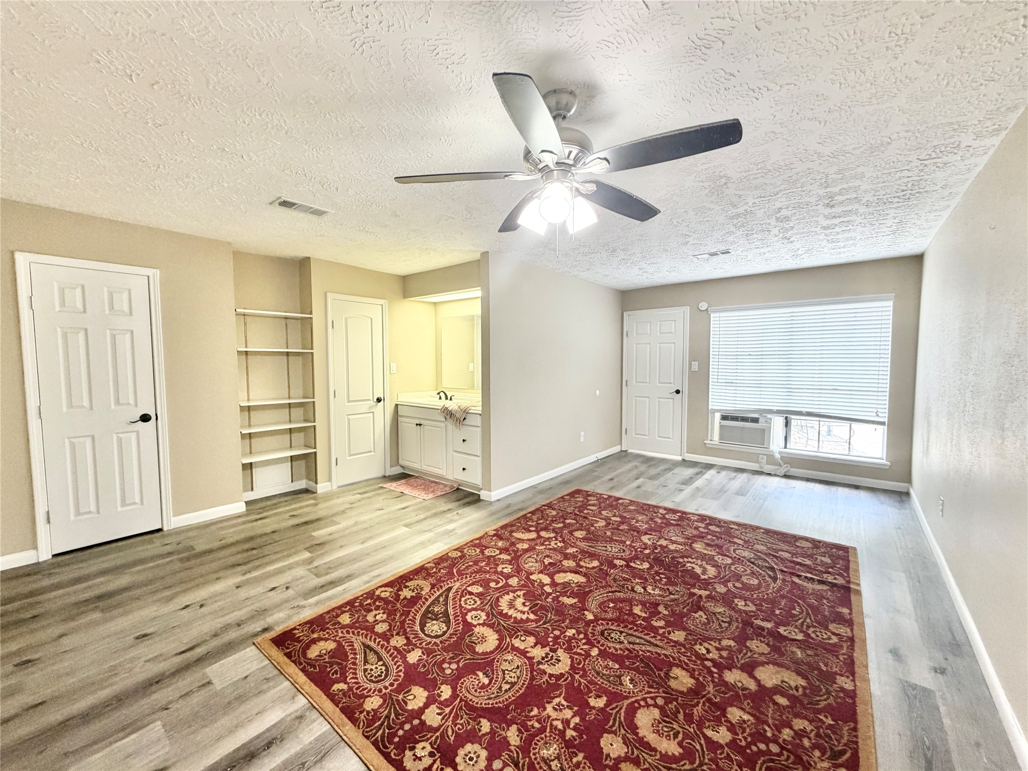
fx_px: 416
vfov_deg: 85.7
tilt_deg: -2.9
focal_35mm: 14
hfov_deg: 102.1
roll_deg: +0.9
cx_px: 514
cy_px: 386
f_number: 2.2
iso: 200
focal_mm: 2.22
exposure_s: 1/60
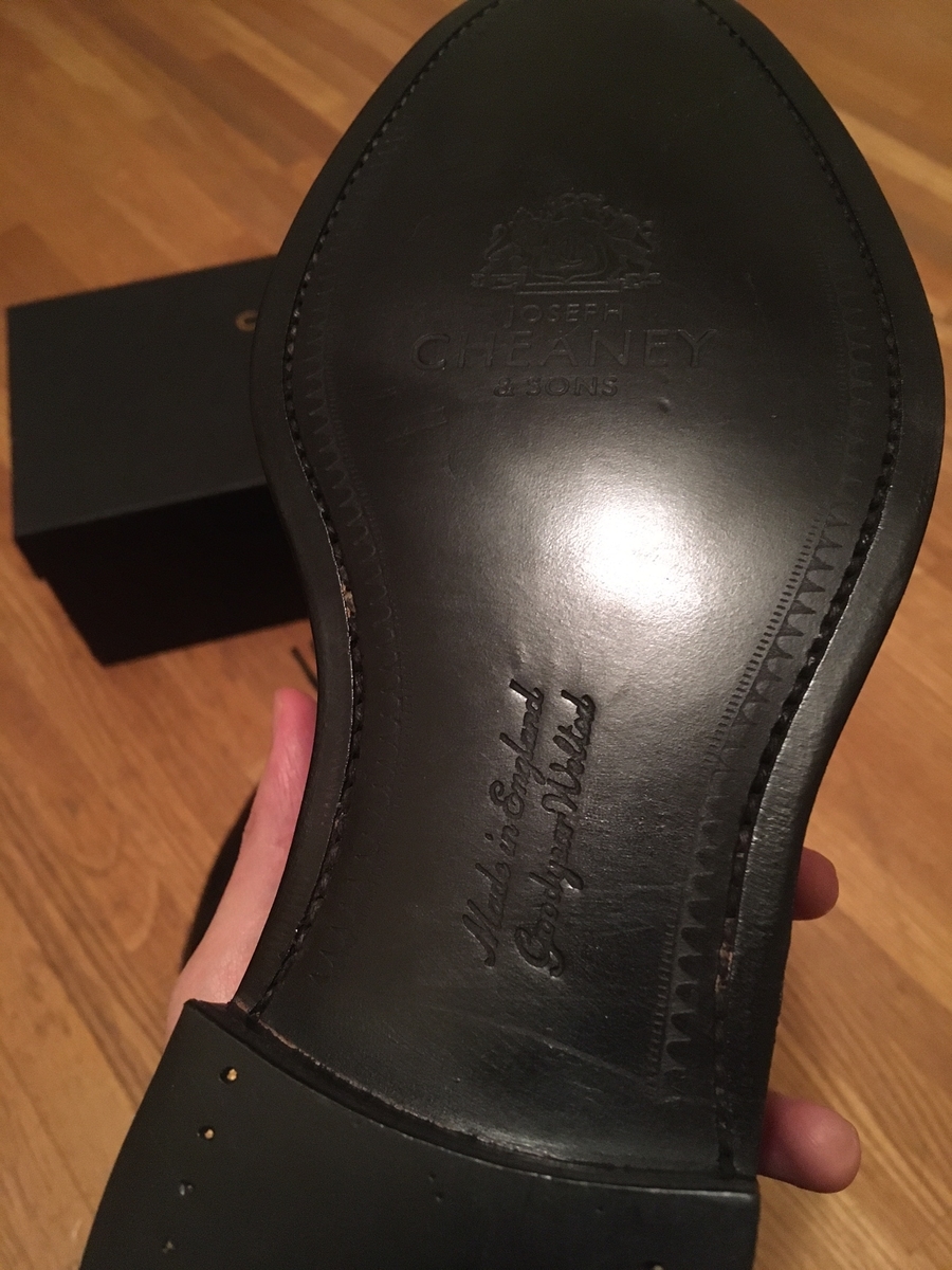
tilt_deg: -55.7
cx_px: 476
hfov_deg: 48.2
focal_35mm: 29
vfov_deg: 61.7
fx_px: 1063
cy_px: 635
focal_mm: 4.15
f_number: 2.2
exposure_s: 1/15
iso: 500
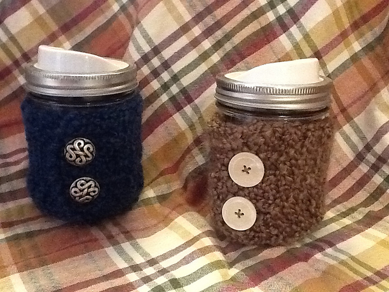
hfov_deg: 42.9
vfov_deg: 32.9
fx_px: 494
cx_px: 194
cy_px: 146
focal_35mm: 44
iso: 500
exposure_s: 1/15
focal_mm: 2.03
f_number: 2.4
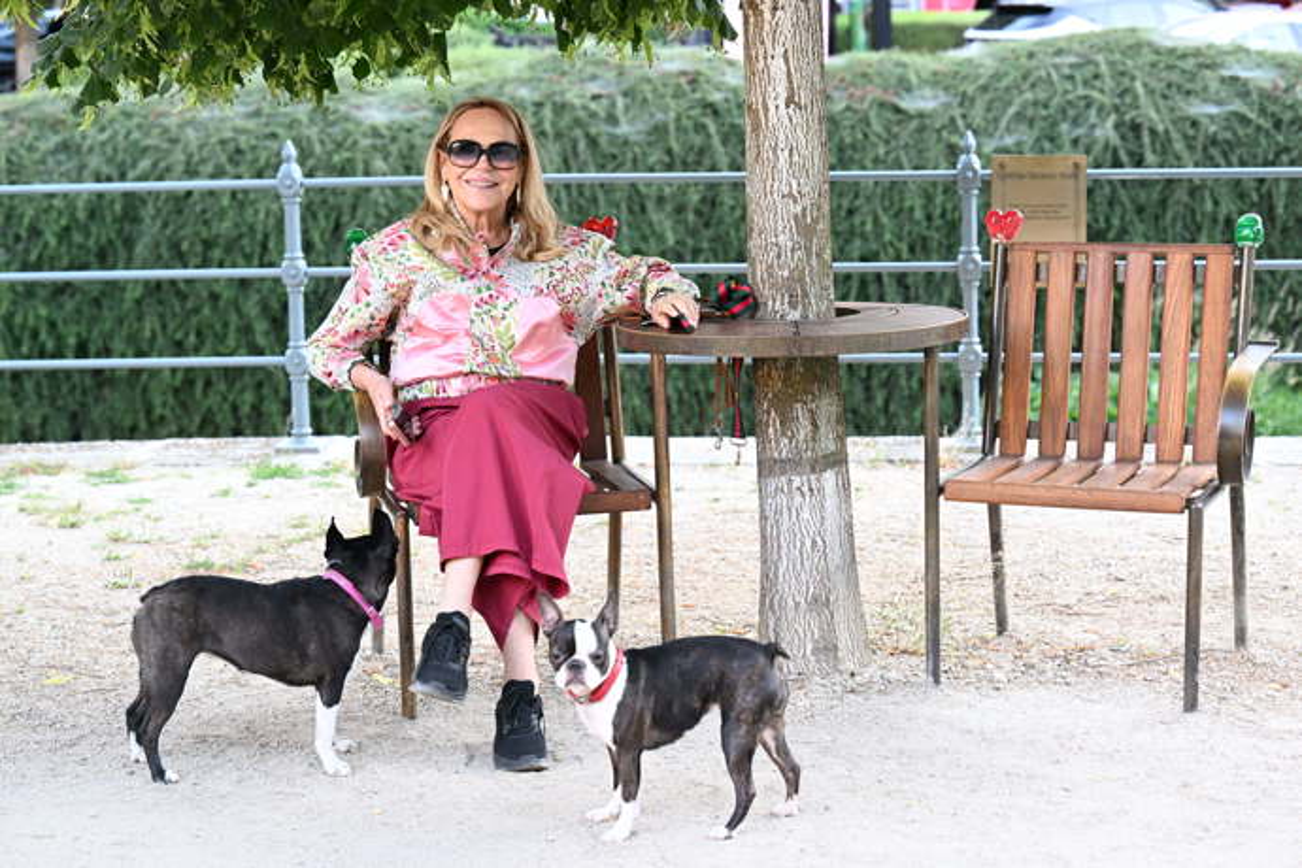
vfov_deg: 17.5
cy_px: 434
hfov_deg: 26.0
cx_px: 651
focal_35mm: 78
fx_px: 2821
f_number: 4.5
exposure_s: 1/320
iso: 2500
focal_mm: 78
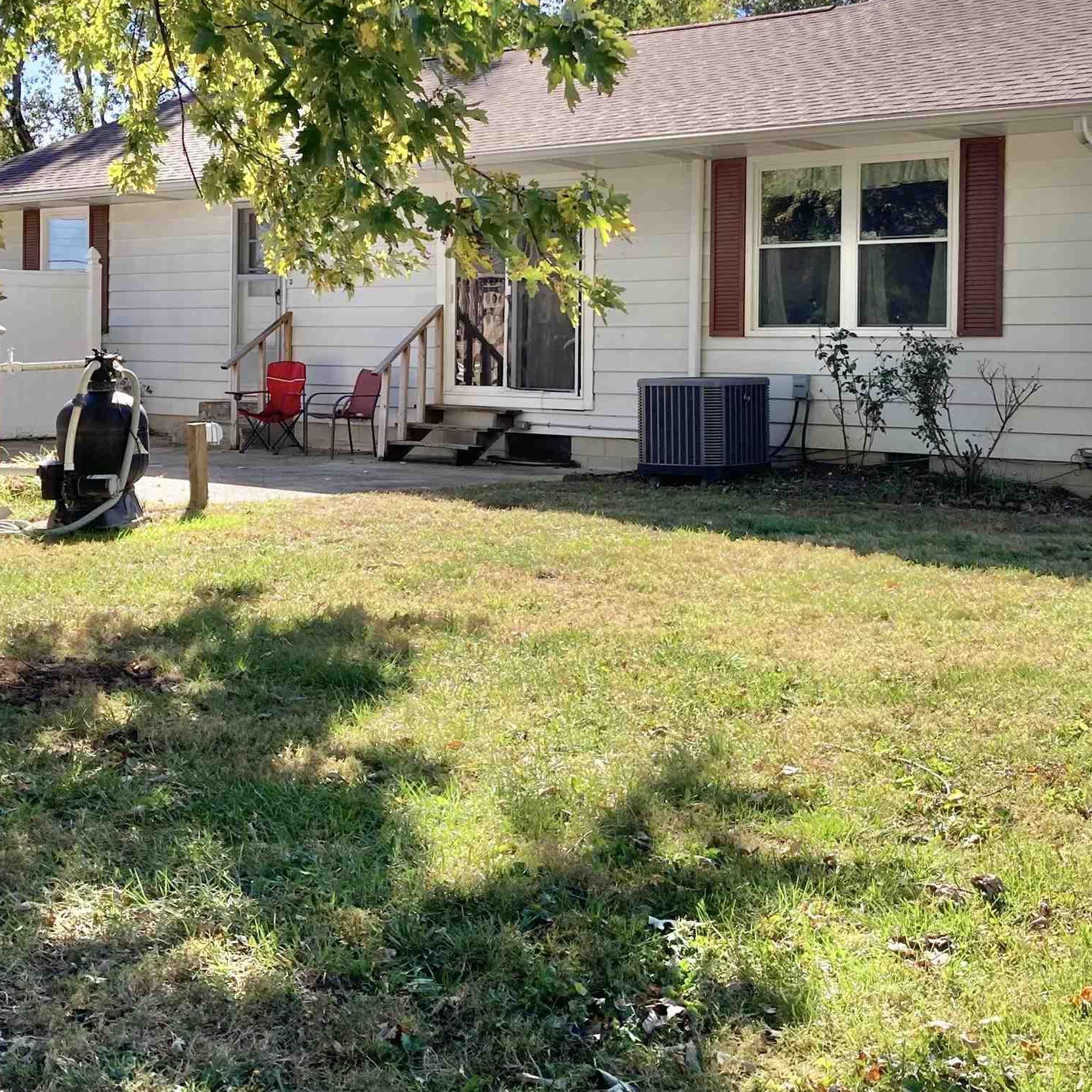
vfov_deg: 33.8
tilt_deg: -1.6
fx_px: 1785
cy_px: 396
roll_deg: -0.6
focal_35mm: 50
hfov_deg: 34.0
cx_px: 535
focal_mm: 3.99
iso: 20
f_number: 1.8
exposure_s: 1/704
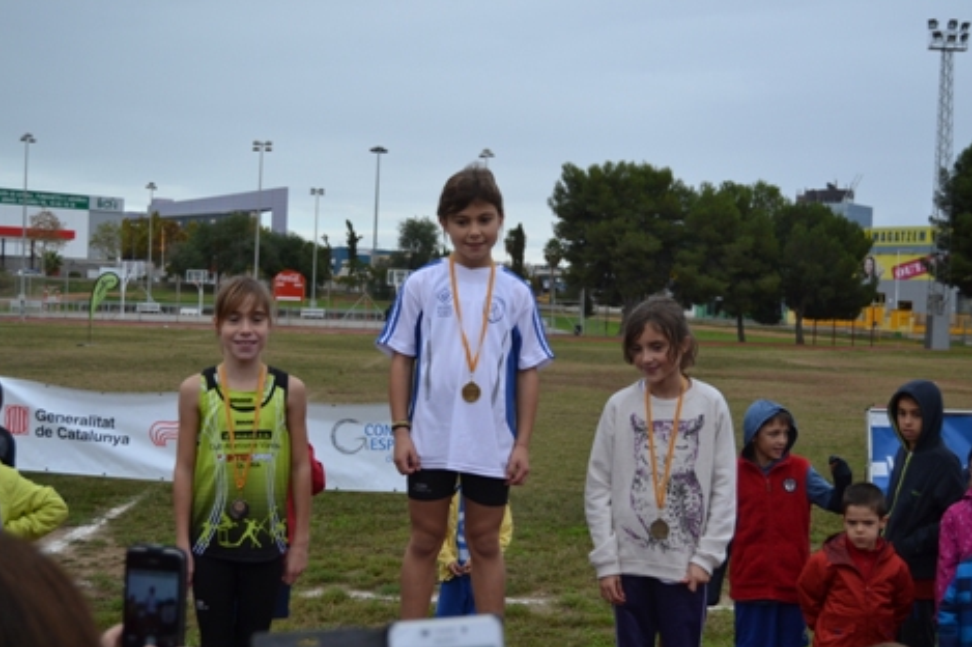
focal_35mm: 48
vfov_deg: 28.0
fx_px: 1295
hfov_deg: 41.1
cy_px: 339
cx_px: 462
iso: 400
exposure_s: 1/800
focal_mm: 30
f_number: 4.2
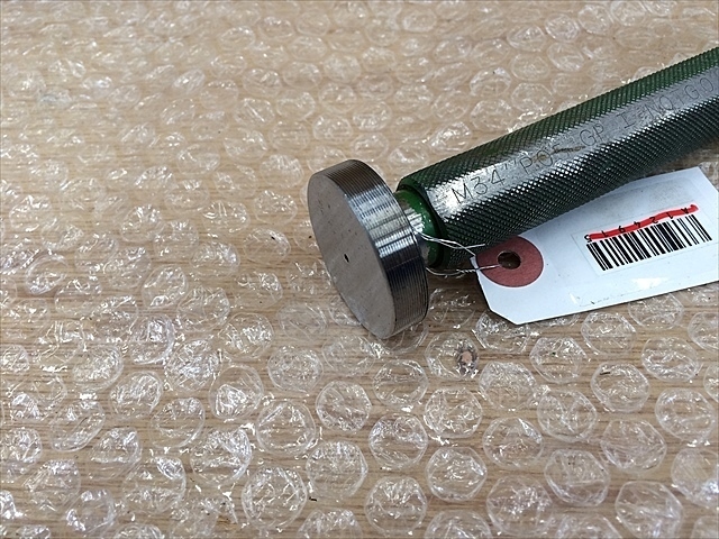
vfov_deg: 48.2
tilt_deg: -54.9
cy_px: 270
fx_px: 602
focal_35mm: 29
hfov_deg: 61.7
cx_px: 360
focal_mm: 4.15
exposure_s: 1/30
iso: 40
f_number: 2.2
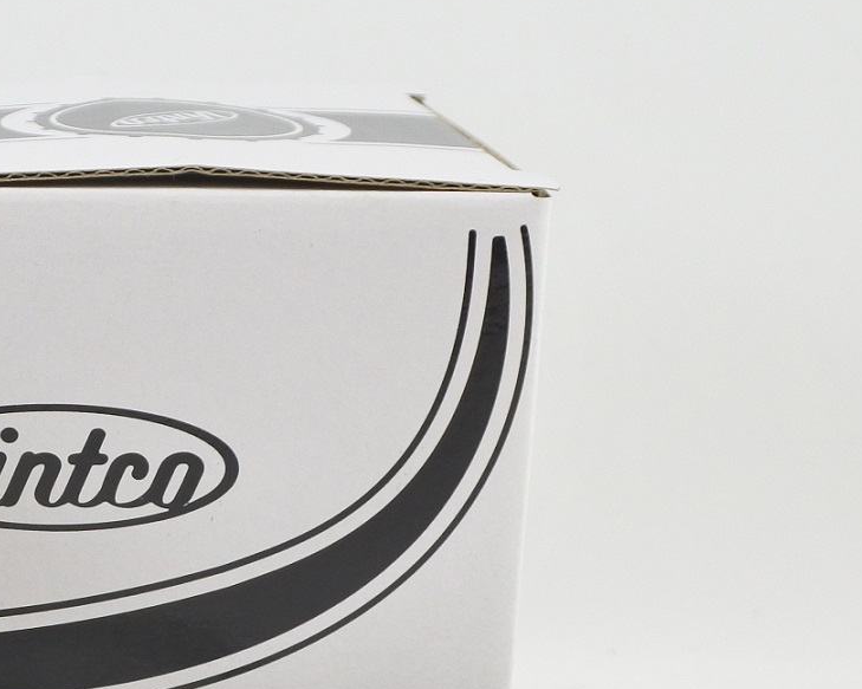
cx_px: -182
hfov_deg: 20.5
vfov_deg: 17.4
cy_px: 601
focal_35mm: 87
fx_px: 2219
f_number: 3.8
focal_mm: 12.3
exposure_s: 1/125
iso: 450
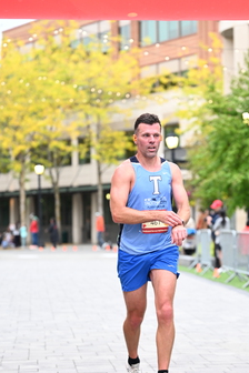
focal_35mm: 136
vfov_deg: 15.1
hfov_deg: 10.1
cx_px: 192
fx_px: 1411
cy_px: 238
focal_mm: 83
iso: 1600
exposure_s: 1/800
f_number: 2.8
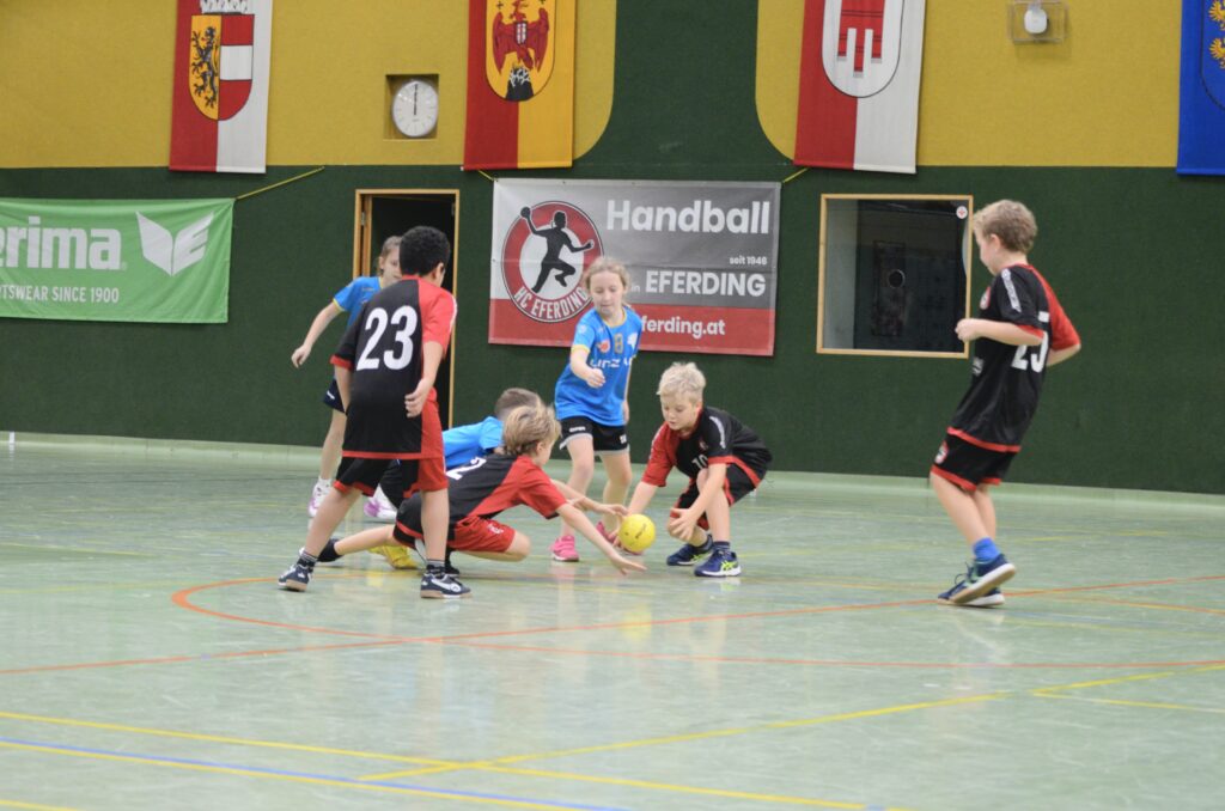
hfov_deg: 24.7
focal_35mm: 82
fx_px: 2801
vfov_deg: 16.5
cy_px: 406
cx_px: 612
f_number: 4
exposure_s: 1/320
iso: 1600
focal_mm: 55
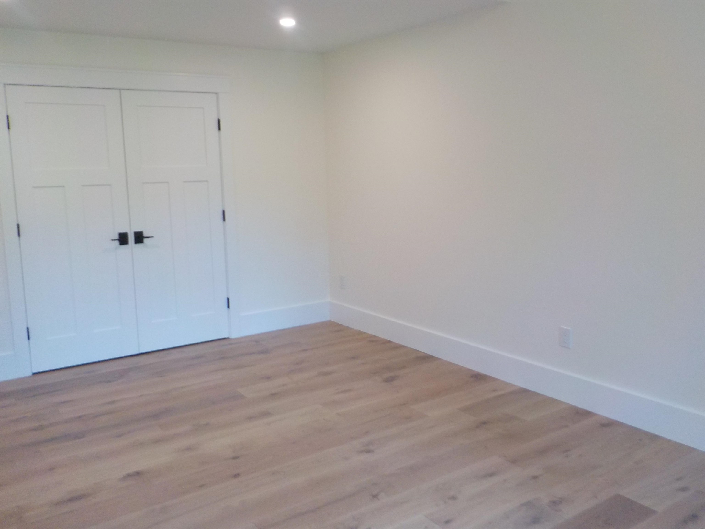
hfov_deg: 60.0
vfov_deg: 46.8
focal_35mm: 30
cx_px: 352
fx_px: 611
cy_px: 264
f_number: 3.3
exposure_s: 1/30
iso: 200
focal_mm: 4.1
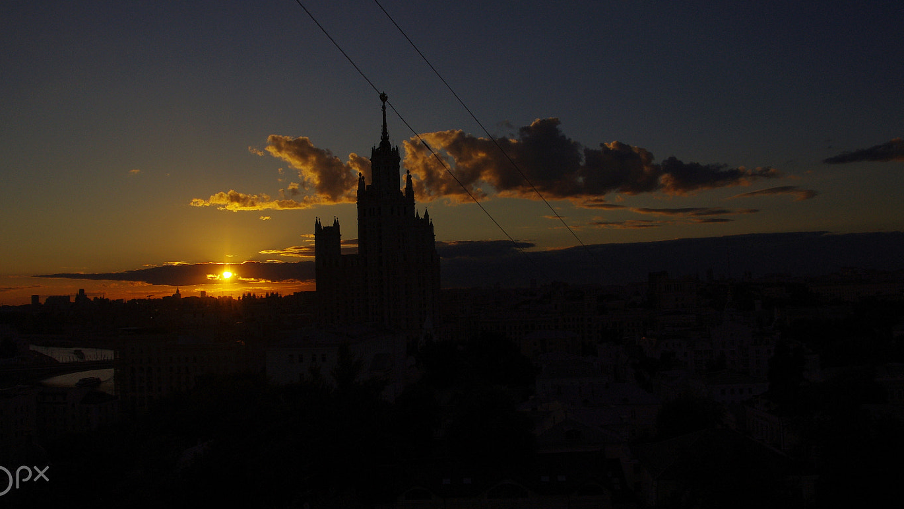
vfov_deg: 35.6
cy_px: 217
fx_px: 791
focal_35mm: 33
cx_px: 413
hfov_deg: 59.4
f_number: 5.6
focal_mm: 18
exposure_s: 1/5000
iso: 200
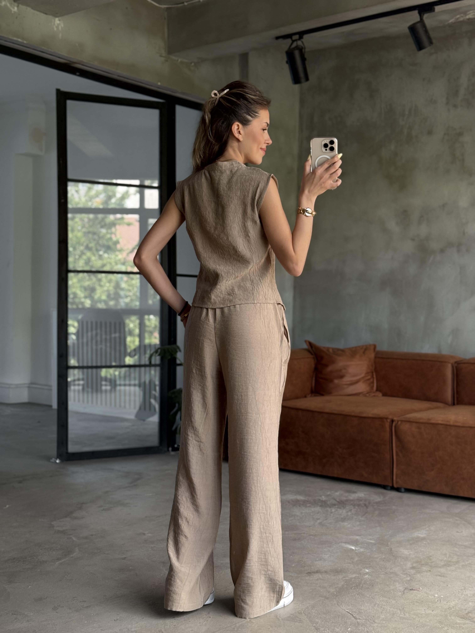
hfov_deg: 30.3
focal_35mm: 48
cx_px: 238
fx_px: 878
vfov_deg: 39.7
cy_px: 316
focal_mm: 6.76
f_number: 1.78
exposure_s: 1/72
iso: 100
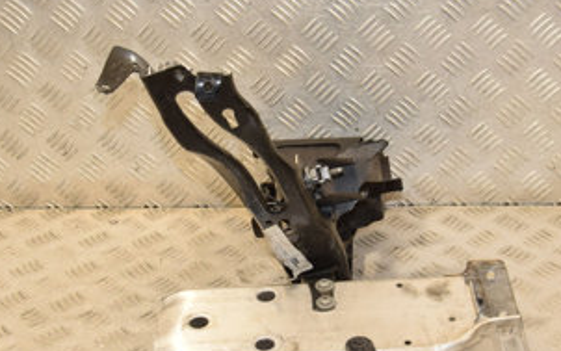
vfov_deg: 19.1
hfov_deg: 30.1
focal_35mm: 68
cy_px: 223
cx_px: 316
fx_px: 1041
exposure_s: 1/200
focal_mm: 21
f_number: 7.1
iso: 800
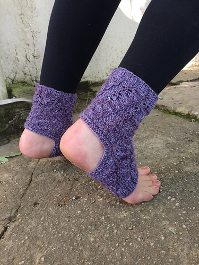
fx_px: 230
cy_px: 132
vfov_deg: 60.0
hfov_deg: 46.8
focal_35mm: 30
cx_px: 100
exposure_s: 1/30
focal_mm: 4.12
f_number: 2.2
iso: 40
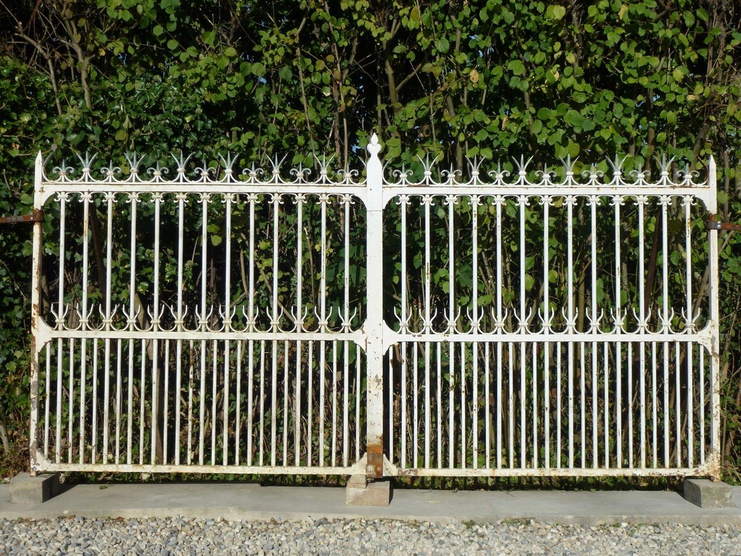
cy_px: 278
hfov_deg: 49.0
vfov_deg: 37.7
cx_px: 370
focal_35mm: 38
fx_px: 813
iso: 100
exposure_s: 1/2000
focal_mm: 6.8
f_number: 3.8
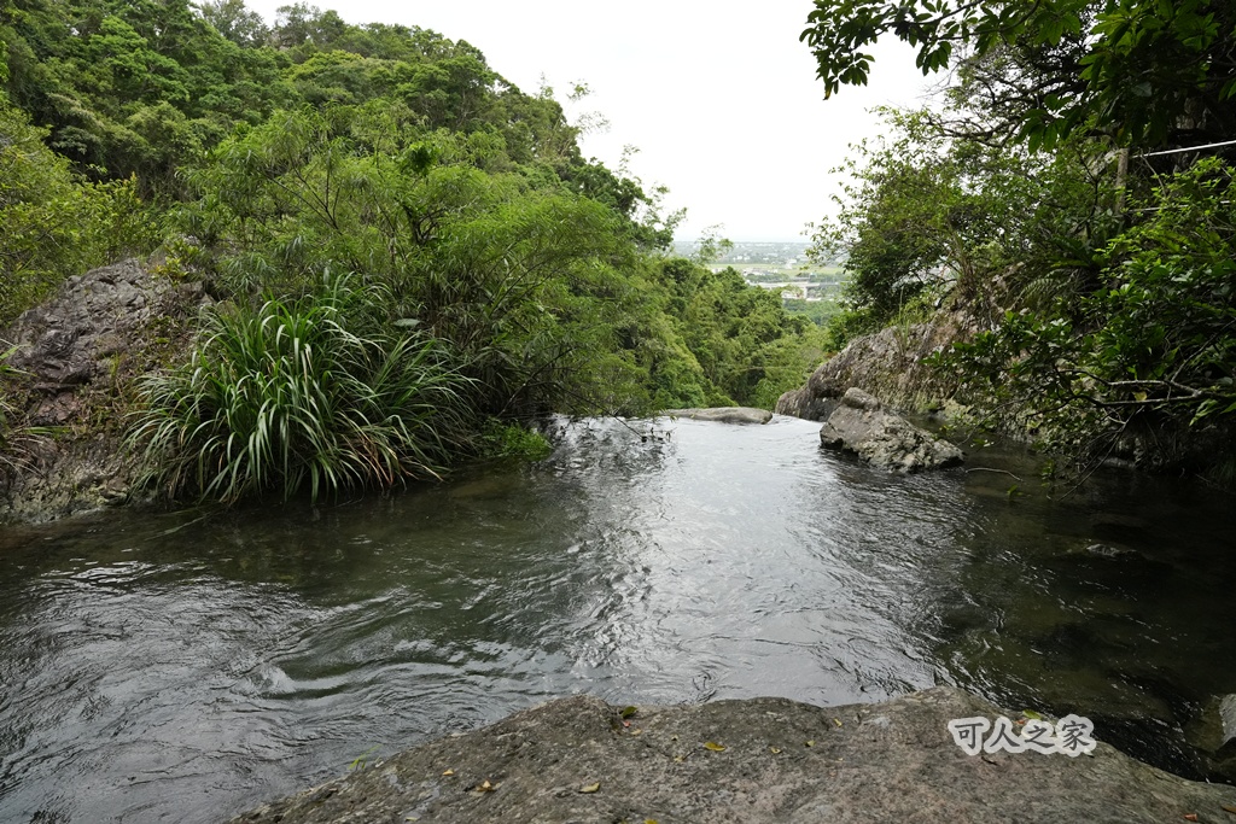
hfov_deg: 70.6
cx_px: 618
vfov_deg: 50.6
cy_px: 412
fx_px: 872
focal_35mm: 25
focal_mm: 25.4
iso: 3200
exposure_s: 1/1250
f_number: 8
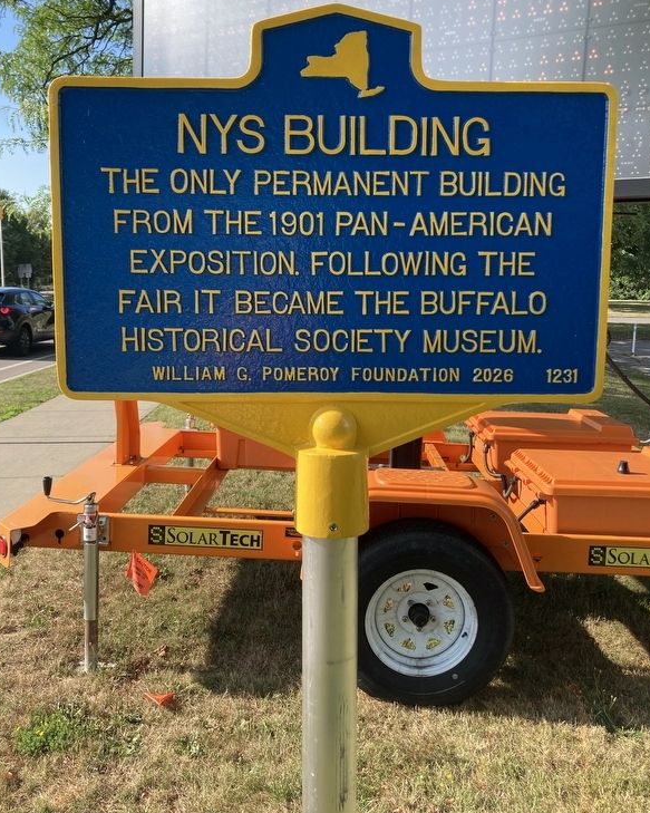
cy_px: 375
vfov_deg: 58.7
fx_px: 722
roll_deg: +0.5
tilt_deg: -5.8
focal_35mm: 30
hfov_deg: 48.5
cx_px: 322
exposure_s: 1/639
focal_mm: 3.99
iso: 20
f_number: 1.8
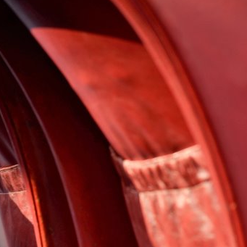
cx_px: 307
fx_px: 2309
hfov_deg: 6.1
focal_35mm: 286
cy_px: 72
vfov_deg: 6.1
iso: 320
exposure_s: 1/60
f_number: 7.1
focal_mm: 120
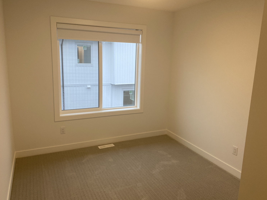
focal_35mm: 27
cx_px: 129
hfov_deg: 65.3
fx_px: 208
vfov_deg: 51.3
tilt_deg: -13.3
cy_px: 99
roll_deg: -2.6
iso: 64
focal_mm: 4.25
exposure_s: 1/60
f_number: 1.8
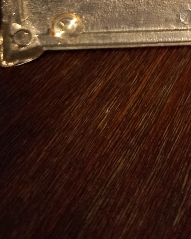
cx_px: 187
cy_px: -25
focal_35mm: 55
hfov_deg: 26.3
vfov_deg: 30.5
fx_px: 389
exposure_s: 1/16.7
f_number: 2
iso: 800
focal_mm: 4.6
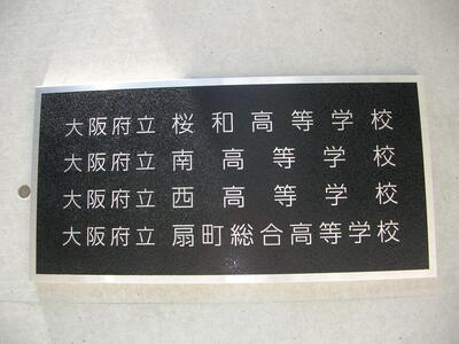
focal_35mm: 35
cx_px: 230
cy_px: 172
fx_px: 464
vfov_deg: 40.7
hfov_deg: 52.6
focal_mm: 5.8
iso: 50
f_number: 2.8
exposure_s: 1/173
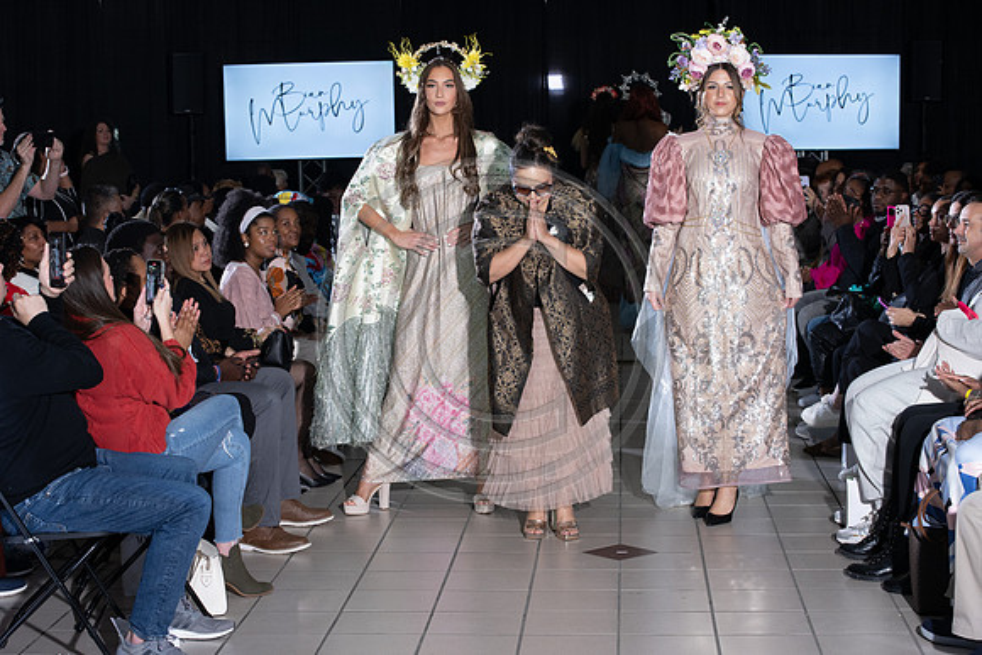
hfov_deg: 27.0
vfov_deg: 18.2
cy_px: 328
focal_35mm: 75
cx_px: 491
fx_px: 2046
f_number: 6.3
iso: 1000
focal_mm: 75
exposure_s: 1/160
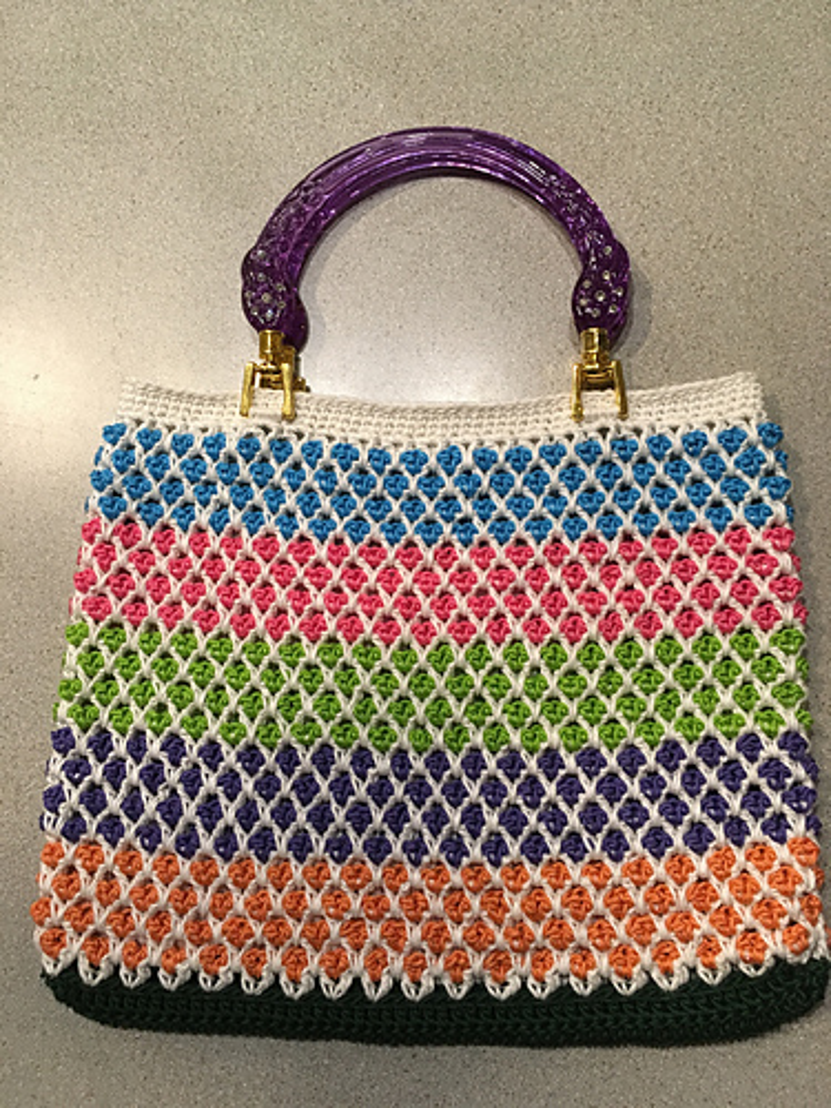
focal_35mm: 29
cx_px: 416
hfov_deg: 48.2
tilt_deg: -81.7
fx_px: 928
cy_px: 554
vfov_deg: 61.7
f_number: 2.2
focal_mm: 4.15
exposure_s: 1/30
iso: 160
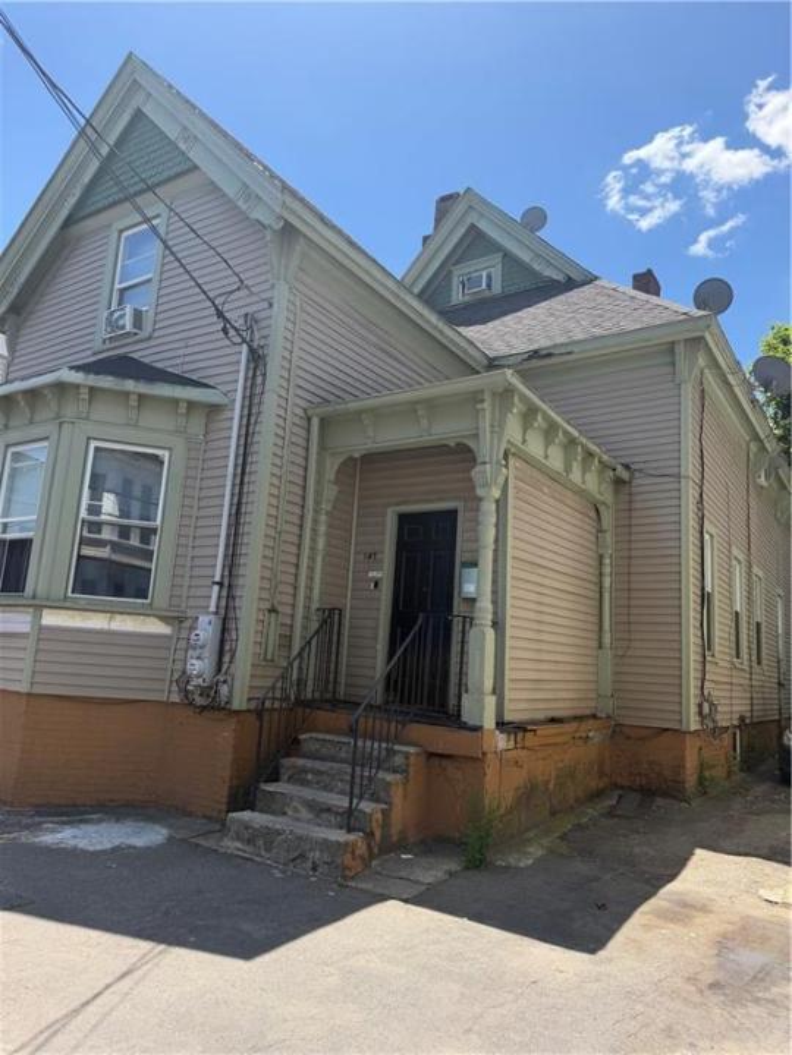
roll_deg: -4.4
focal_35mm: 24
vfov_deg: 71.6
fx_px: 732
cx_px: 396
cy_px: 528
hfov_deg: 56.8
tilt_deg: +10.6
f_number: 1.78
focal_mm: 6.76
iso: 100
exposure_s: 1/2611
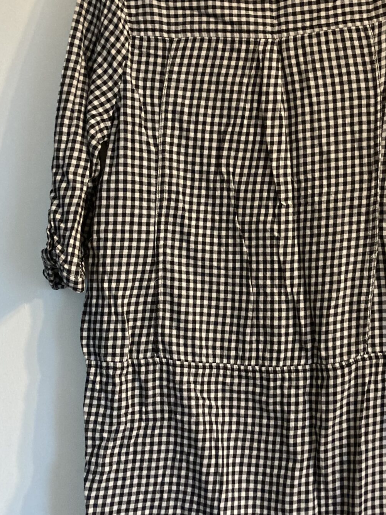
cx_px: 287
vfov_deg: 43.8
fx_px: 640
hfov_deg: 33.0
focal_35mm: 43
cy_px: 241
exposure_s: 1/30
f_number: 1.8
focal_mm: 3.99
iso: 320
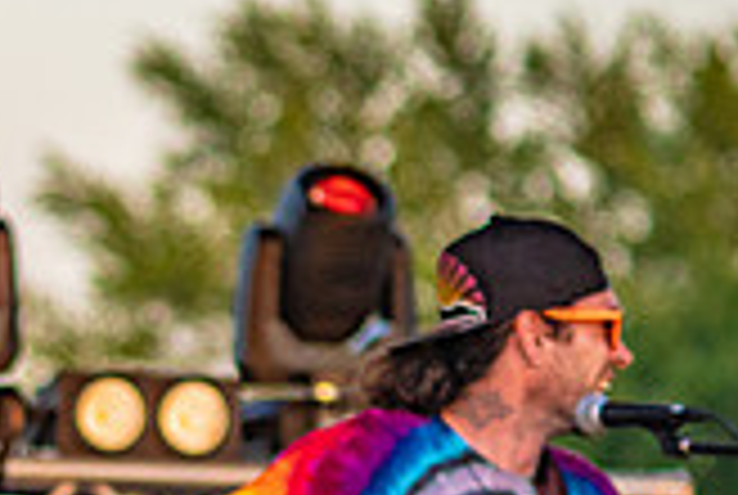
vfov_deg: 2.6
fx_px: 10864
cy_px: 349
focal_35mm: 529
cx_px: -99
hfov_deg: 3.9
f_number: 4
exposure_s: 1/640
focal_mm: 150
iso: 1000
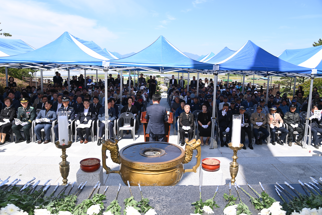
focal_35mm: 24
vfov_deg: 53.1
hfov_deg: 73.7
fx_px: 215
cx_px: 161
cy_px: 108
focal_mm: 24
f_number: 6.3
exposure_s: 1/250
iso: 100
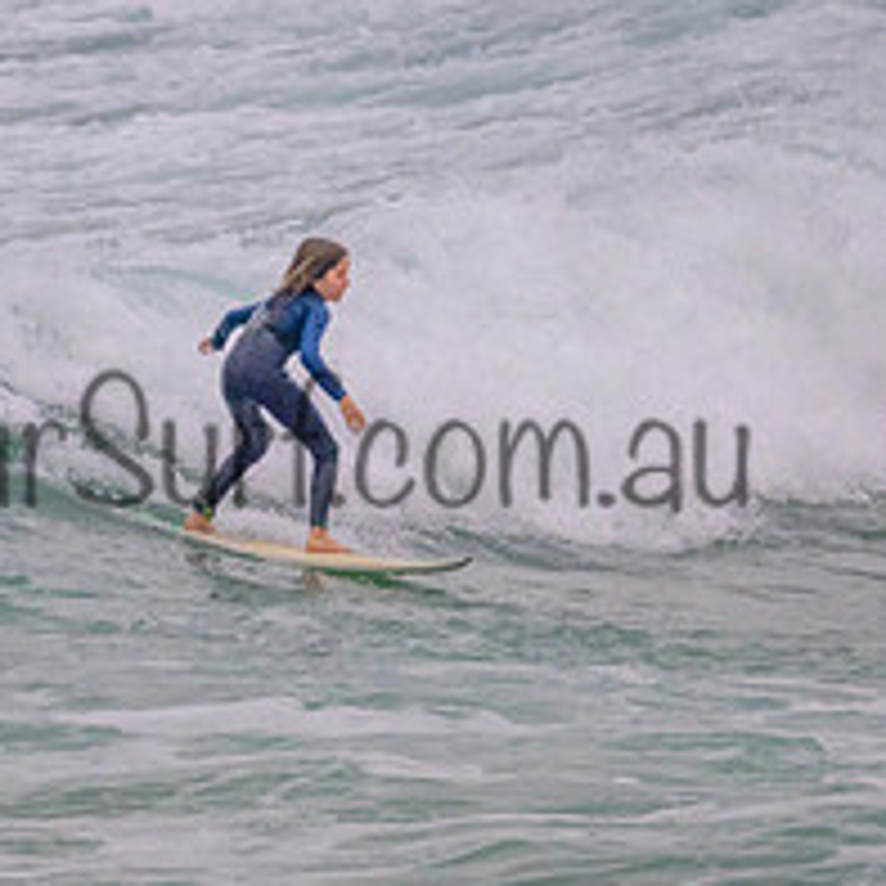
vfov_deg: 0.9
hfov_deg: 0.9
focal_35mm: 2005
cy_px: 403
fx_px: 58060
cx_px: 274
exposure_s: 1/1250
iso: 2500
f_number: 11
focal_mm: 800
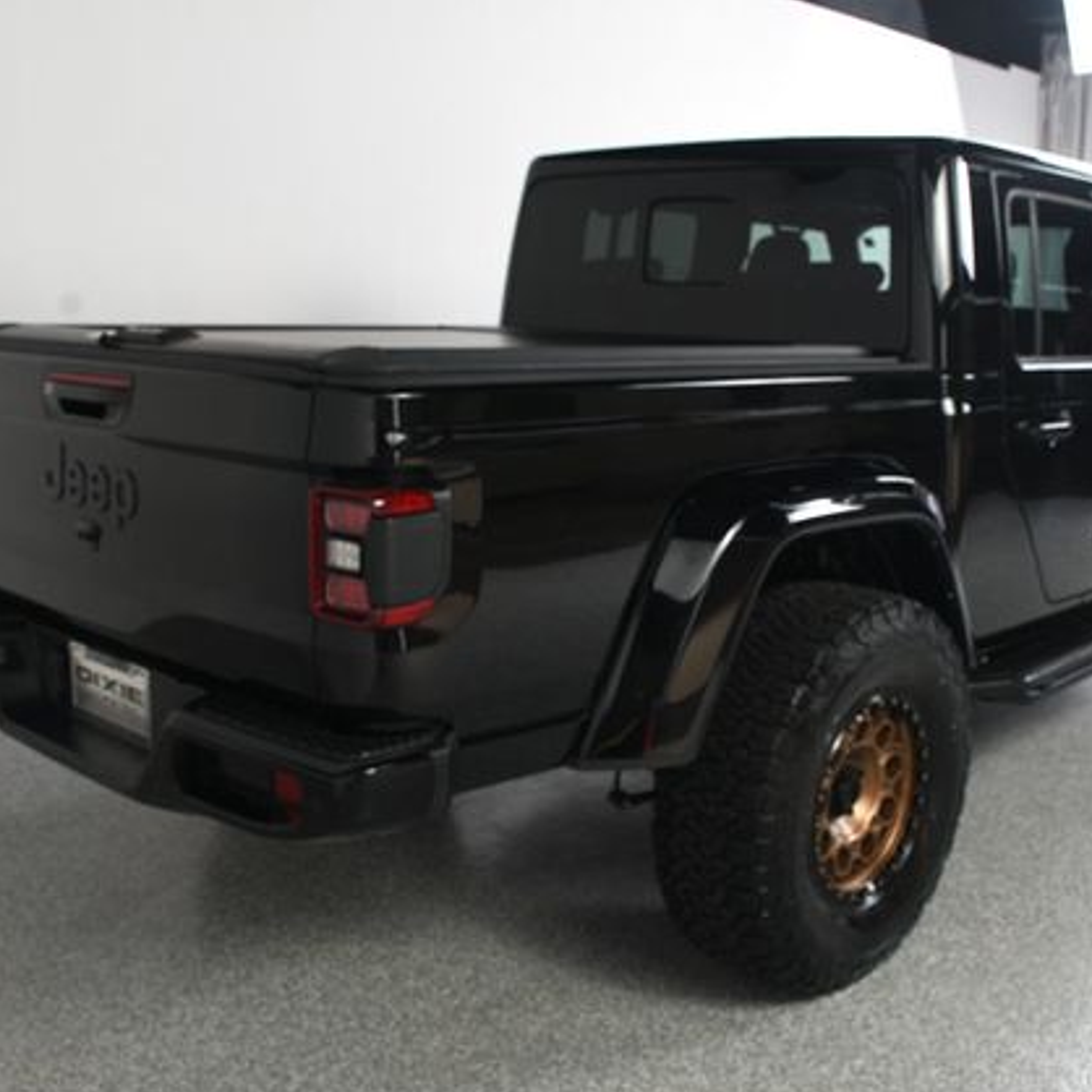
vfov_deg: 42.8
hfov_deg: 42.7
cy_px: 554
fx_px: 1392
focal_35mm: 39
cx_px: 643
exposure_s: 1/160
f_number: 9
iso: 160
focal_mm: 20
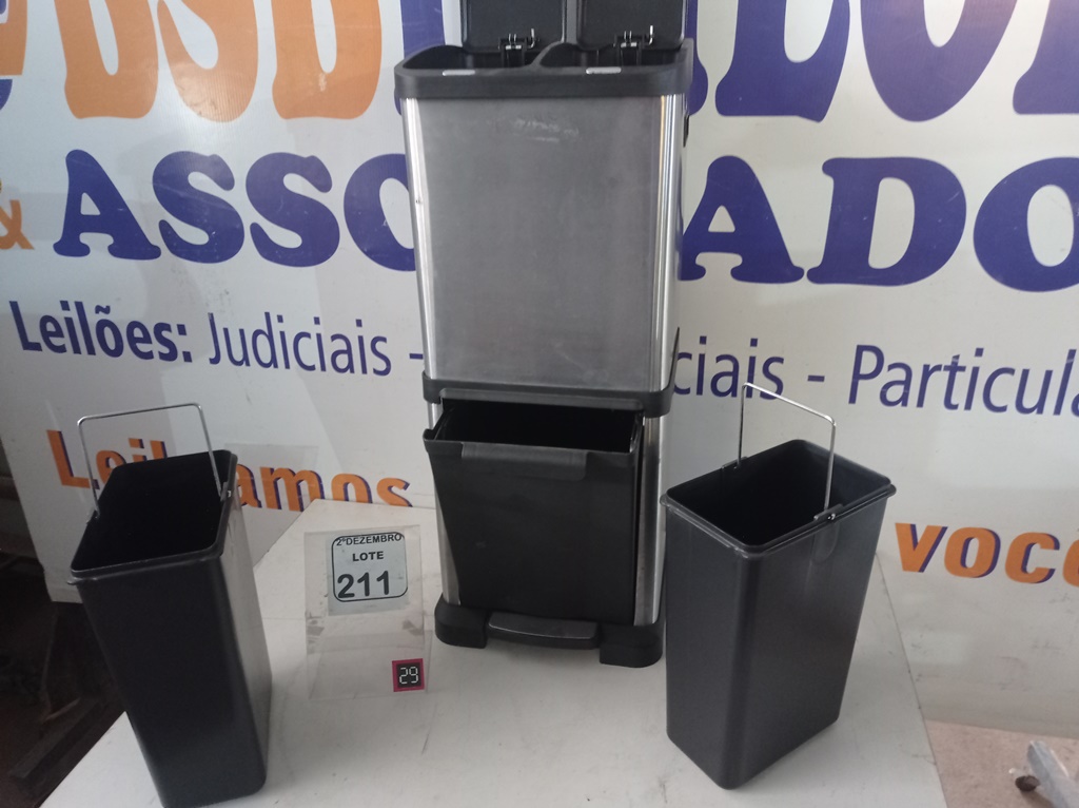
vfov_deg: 49.7
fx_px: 872
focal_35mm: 28
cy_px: 404
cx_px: 540
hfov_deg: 63.5
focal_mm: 4.7
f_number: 1.79
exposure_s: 1/20
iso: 838
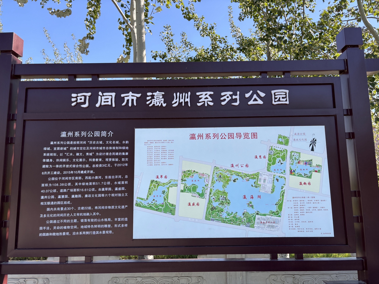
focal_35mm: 26
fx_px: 285
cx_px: 190
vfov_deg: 53.1
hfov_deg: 67.3
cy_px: 142
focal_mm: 5.96
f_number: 1.6
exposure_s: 1/903
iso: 50
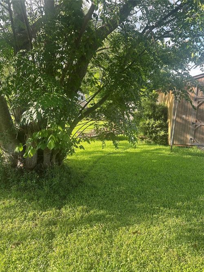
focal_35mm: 24
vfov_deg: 71.6
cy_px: 136
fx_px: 189
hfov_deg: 56.8
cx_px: 102
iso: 80
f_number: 1.78
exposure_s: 1/469
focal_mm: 6.86
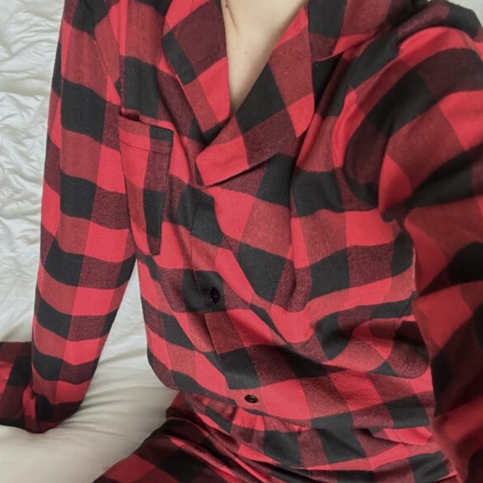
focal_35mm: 36
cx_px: 241
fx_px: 568
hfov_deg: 46.0
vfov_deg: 45.7
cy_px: 299
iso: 320
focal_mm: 2.69
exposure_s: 1/40
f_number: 1.9
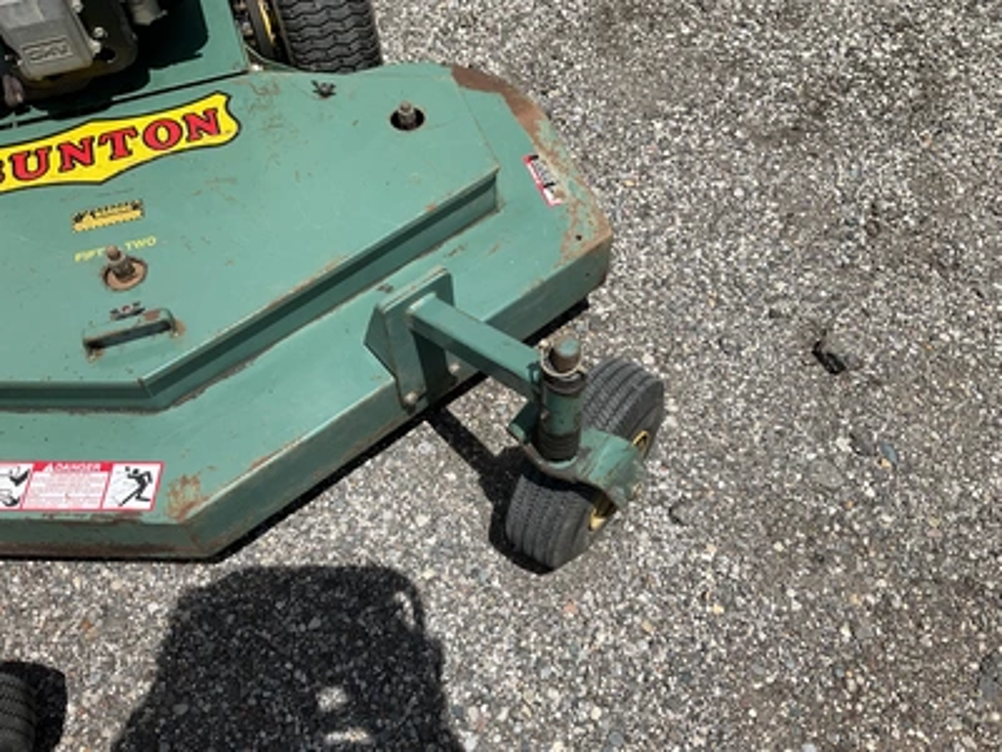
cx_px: 501
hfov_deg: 61.7
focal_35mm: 29
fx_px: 839
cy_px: 376
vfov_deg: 48.2
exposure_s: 1/2667
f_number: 1.8
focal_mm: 3
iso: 25
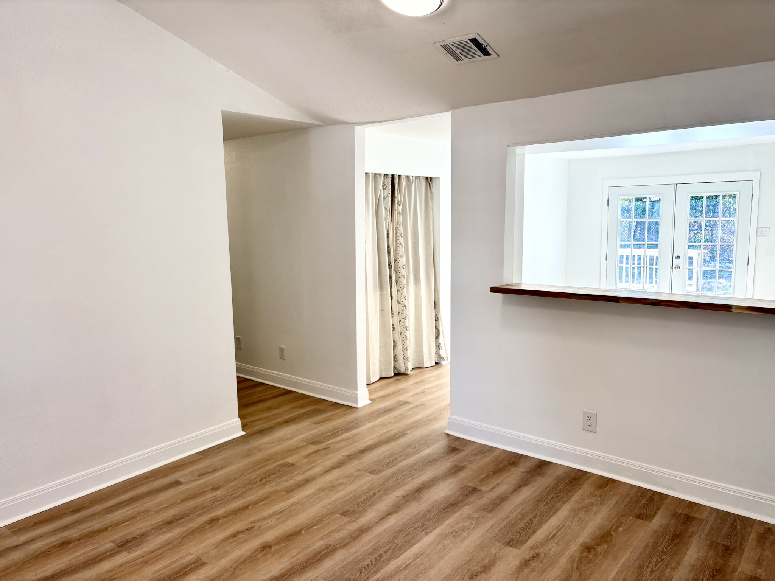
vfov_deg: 53.1
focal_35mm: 26
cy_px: 290
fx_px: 582
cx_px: 388
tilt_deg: -7.1
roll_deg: +1.5
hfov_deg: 67.3
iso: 40
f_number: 1.6
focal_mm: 5.96
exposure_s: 1/137
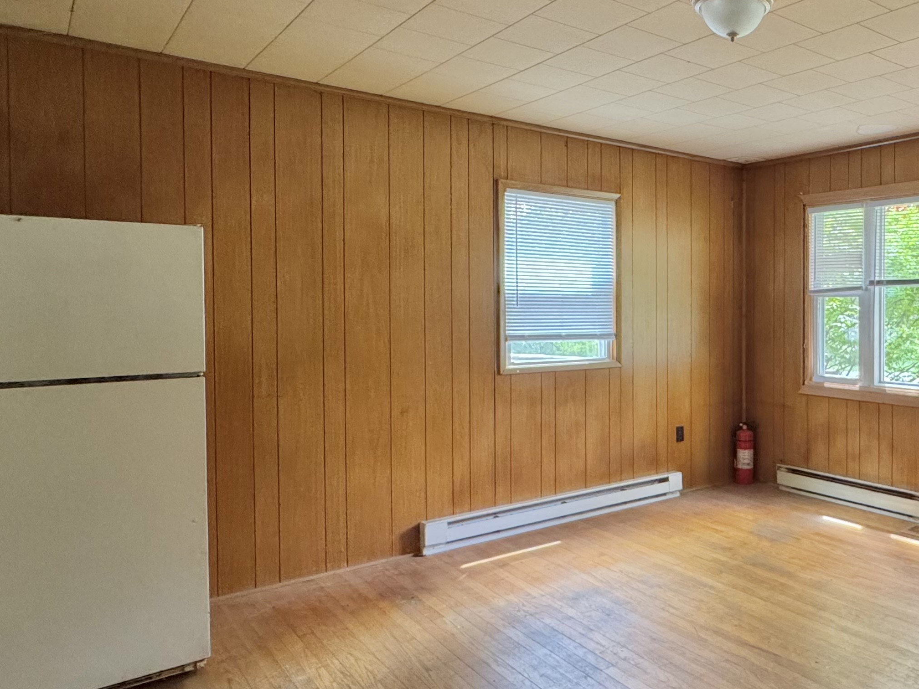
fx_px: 743
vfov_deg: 49.7
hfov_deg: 59.7
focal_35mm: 28
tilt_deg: -1.8
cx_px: 699
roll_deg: -0.1
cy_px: 322
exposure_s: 1/84
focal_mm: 2.22
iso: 320
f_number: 2.2
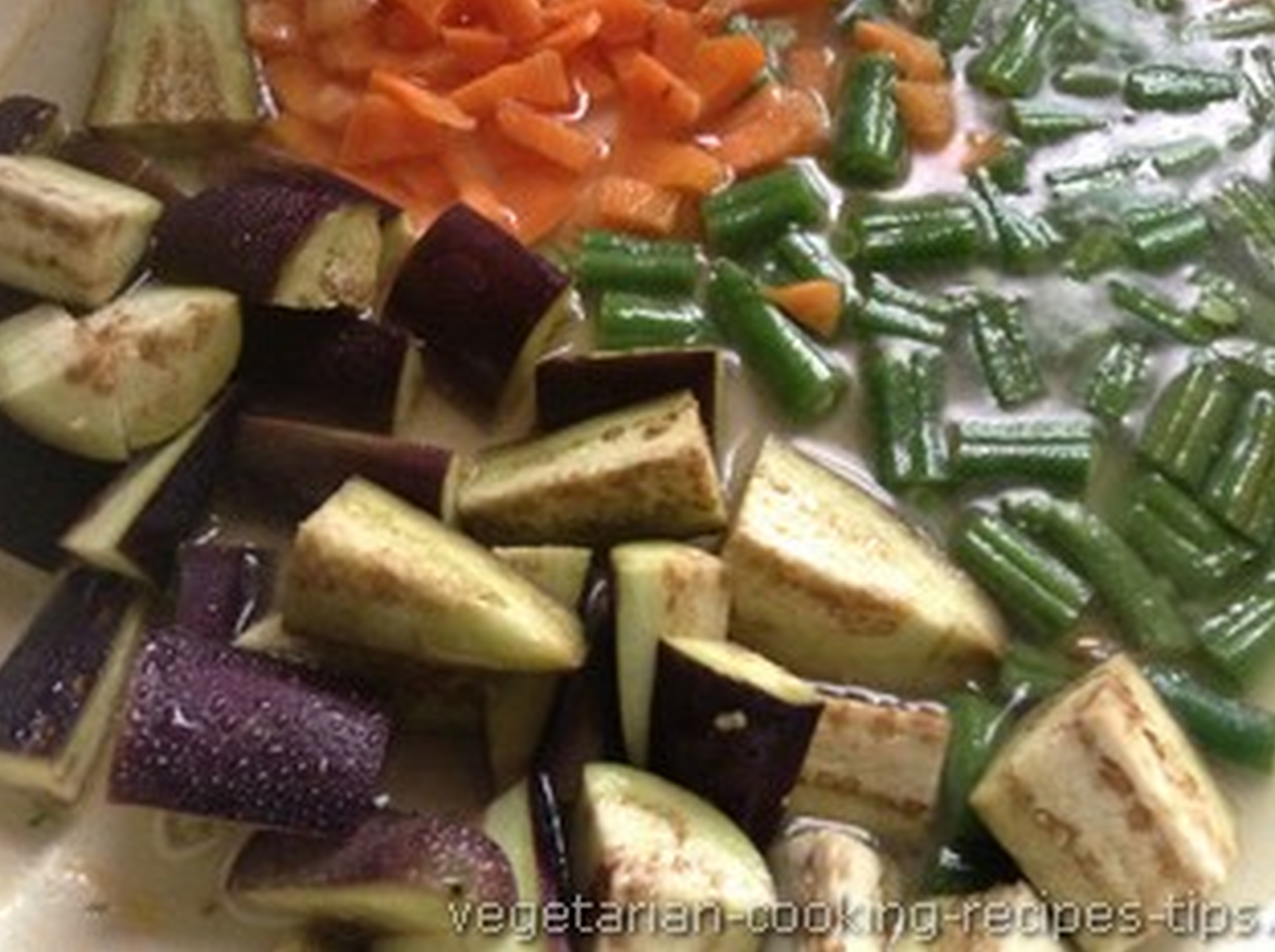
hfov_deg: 50.1
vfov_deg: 38.5
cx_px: 695
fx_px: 1361
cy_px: 427
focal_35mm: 37
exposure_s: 1/17
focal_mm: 3.3
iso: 200
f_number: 2.4
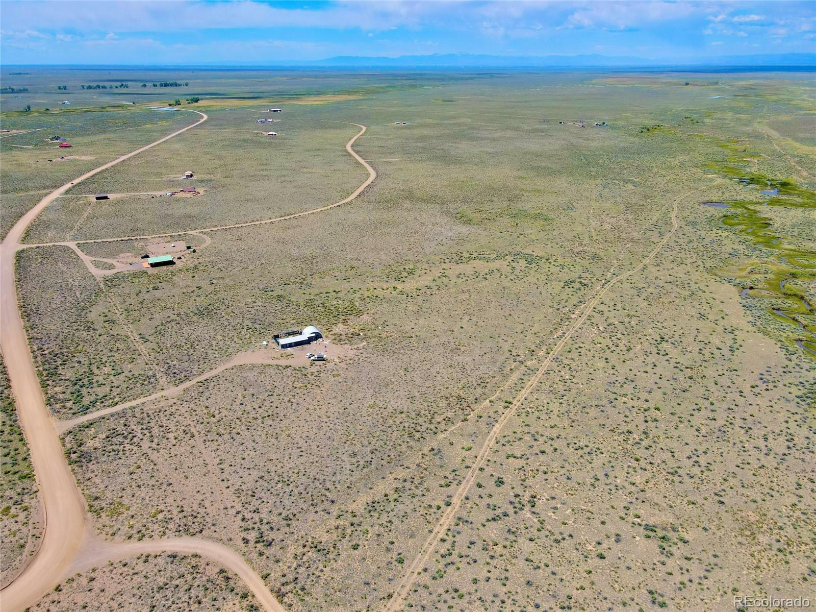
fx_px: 566
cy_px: 306
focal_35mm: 24
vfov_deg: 56.8
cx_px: 408
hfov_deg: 71.6
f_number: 2.8
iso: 100
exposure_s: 1/800
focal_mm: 4.5
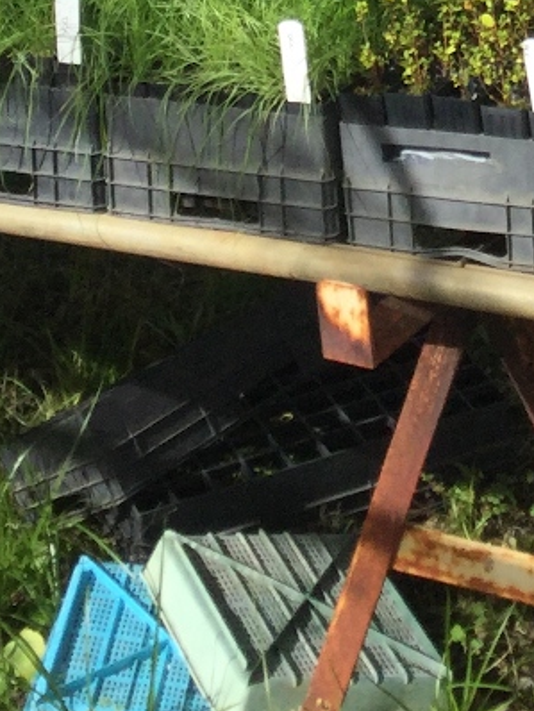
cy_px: -477
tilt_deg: -11.0
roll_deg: -0.9
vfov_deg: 14.1
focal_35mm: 127
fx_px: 2609
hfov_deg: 11.5
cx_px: 568
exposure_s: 1/1217
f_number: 2.4
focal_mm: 3.3
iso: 25
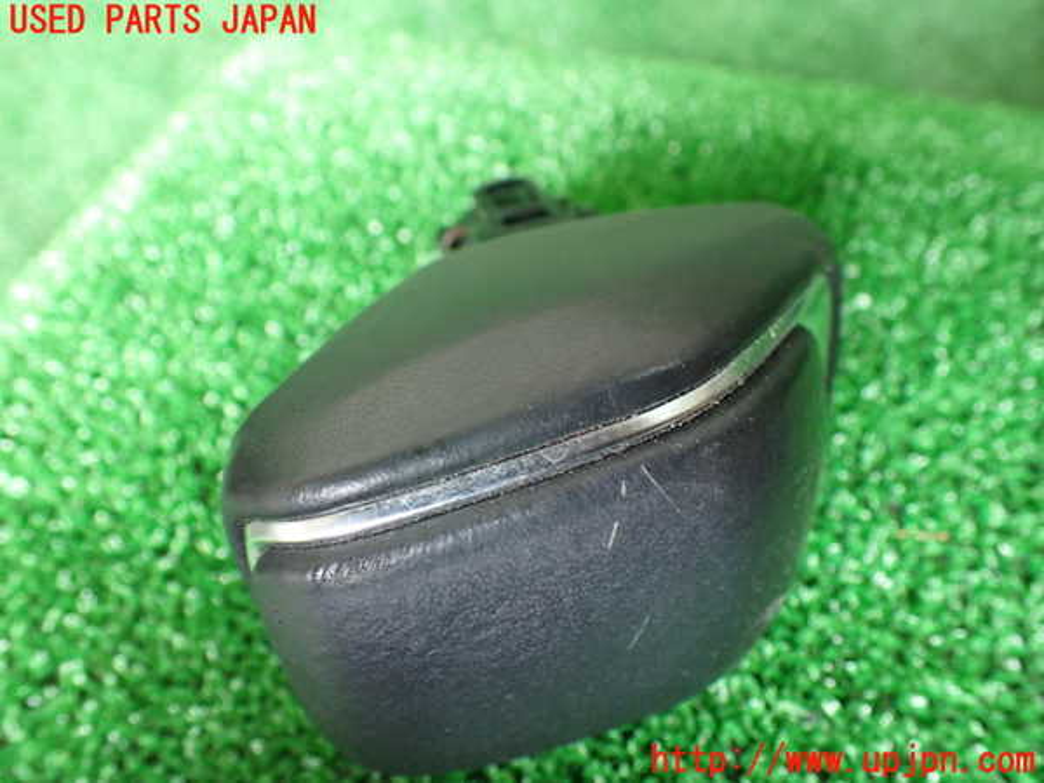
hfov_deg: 60.0
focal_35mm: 30
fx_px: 905
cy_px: 392
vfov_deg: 46.8
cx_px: 522
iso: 800
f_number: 2.3
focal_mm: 5.4
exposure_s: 1/100
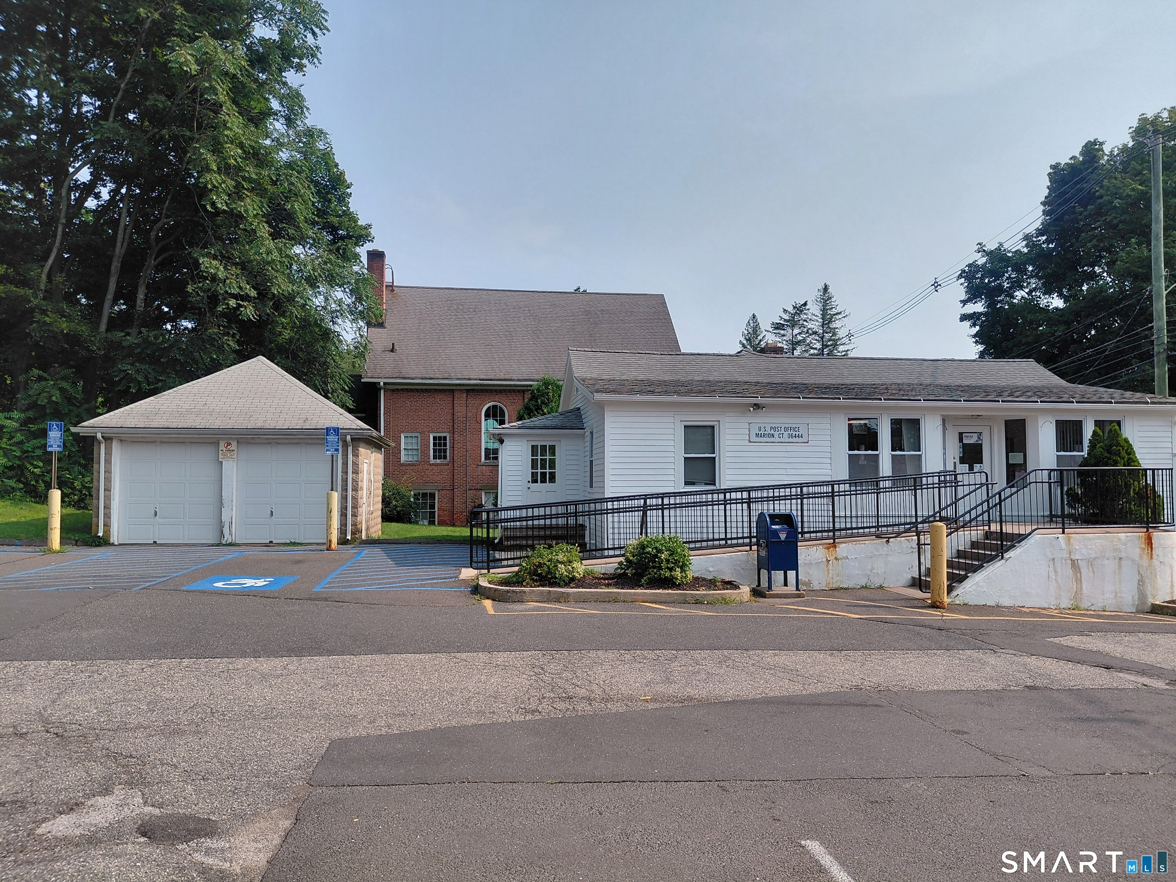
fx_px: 849
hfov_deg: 69.4
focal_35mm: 25
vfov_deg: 54.9
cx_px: 588
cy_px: 441
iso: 50
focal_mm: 4.69
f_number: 1.8
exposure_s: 1/2528
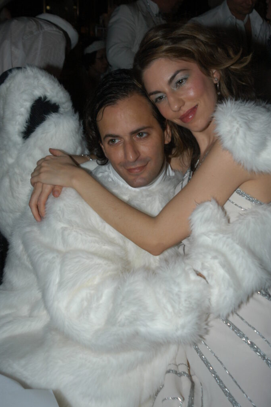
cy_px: 194
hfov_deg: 25.5
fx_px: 599
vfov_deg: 37.5
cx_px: 142
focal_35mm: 53
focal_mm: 30
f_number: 5.6
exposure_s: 1/60
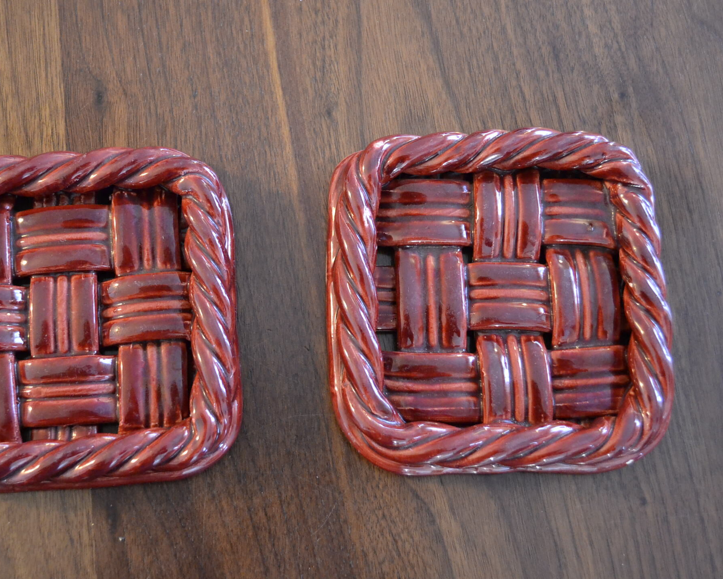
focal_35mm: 47
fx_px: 1006
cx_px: 272
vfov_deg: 32.1
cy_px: 287
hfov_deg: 39.3
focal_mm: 26
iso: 3200
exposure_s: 1/40
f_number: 4.2
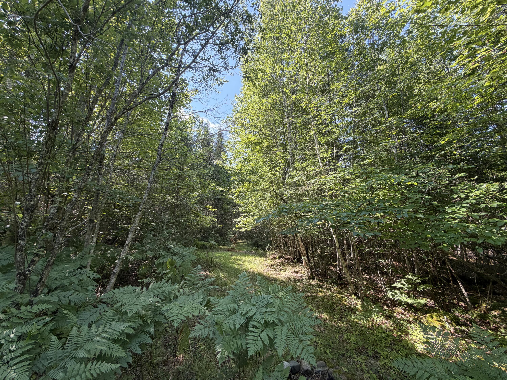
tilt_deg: +10.2
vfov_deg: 85.7
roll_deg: +0.6
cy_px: 190
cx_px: 254
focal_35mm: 14
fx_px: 205
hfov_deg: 102.1
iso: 64
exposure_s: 1/207
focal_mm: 2.22
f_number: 2.2
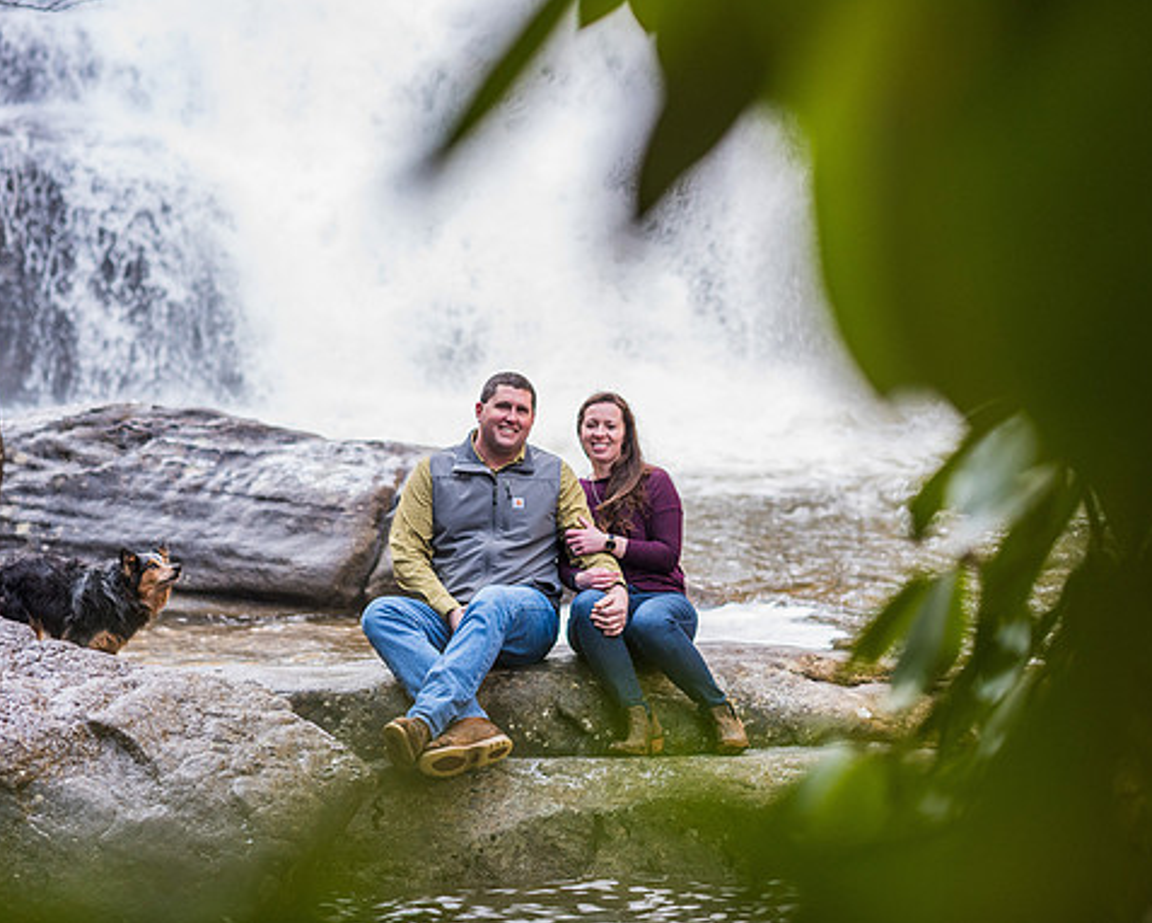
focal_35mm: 97
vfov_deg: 15.9
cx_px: 572
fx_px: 3309
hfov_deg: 19.8
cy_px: 460
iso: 800
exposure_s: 1/320
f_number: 2.8
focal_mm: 85
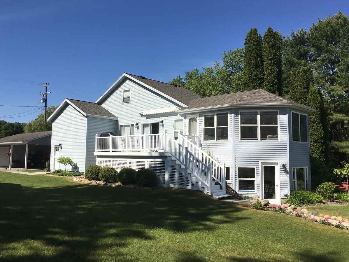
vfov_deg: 45.4
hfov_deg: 58.3
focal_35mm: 31
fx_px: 313
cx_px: 177
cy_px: 128
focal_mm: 4.15
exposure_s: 1/2959
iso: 25
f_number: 2.2
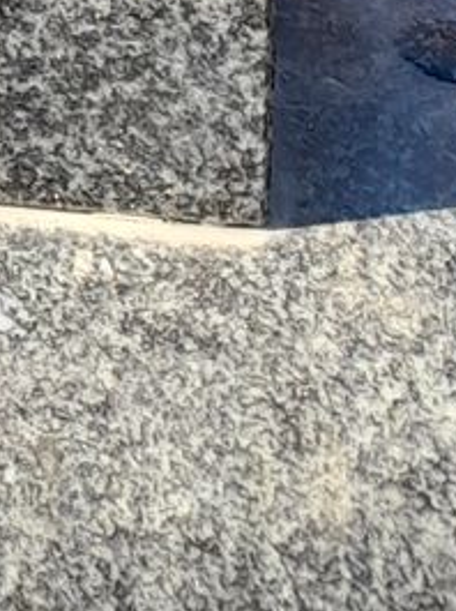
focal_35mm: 189
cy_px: -1381
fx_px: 3328
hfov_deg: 6.8
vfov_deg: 8.4
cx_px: -1064
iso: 20
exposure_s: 1/103
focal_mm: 4.6
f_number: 2
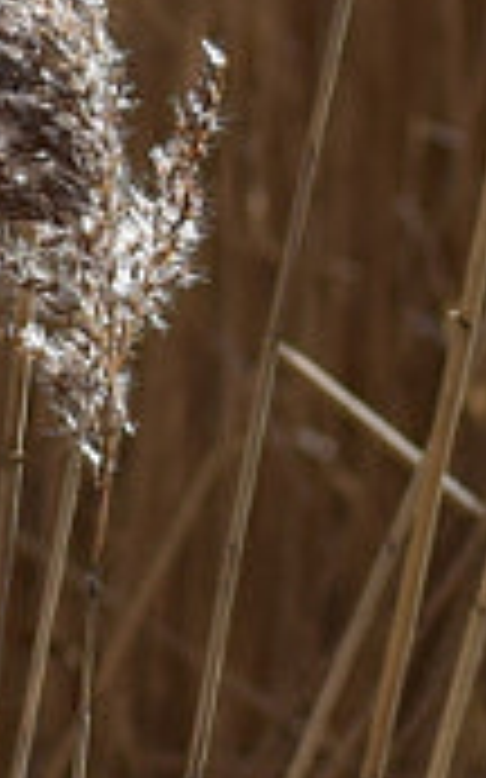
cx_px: -2052
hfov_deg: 1.3
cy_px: -1520
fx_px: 21040
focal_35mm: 992
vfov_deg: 2.1
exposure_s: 1/320
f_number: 7.1
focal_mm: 70
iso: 100
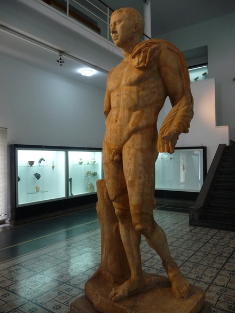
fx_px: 253
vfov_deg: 63.4
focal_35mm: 28
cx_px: 118
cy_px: 156
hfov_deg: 49.8
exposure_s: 1/30
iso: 250
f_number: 3.3
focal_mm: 4.7
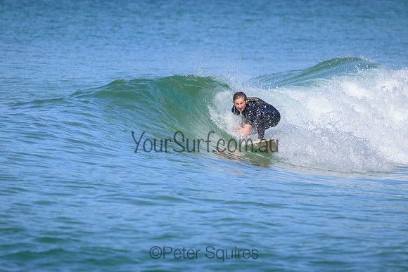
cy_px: 136
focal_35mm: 600
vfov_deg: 2.3
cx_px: 204
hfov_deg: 3.4
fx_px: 6801
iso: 1000
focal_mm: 600
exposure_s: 1/2000
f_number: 11
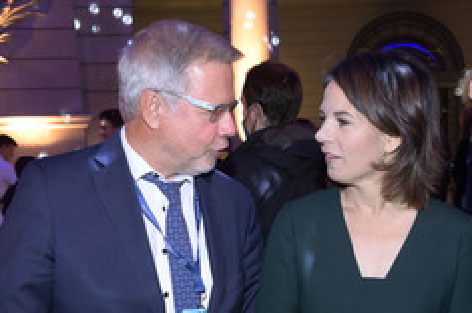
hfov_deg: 32.9
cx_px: 272
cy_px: 249
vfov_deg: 21.9
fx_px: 798
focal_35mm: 61
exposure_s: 1/30
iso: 1600
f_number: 5.6
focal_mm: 32
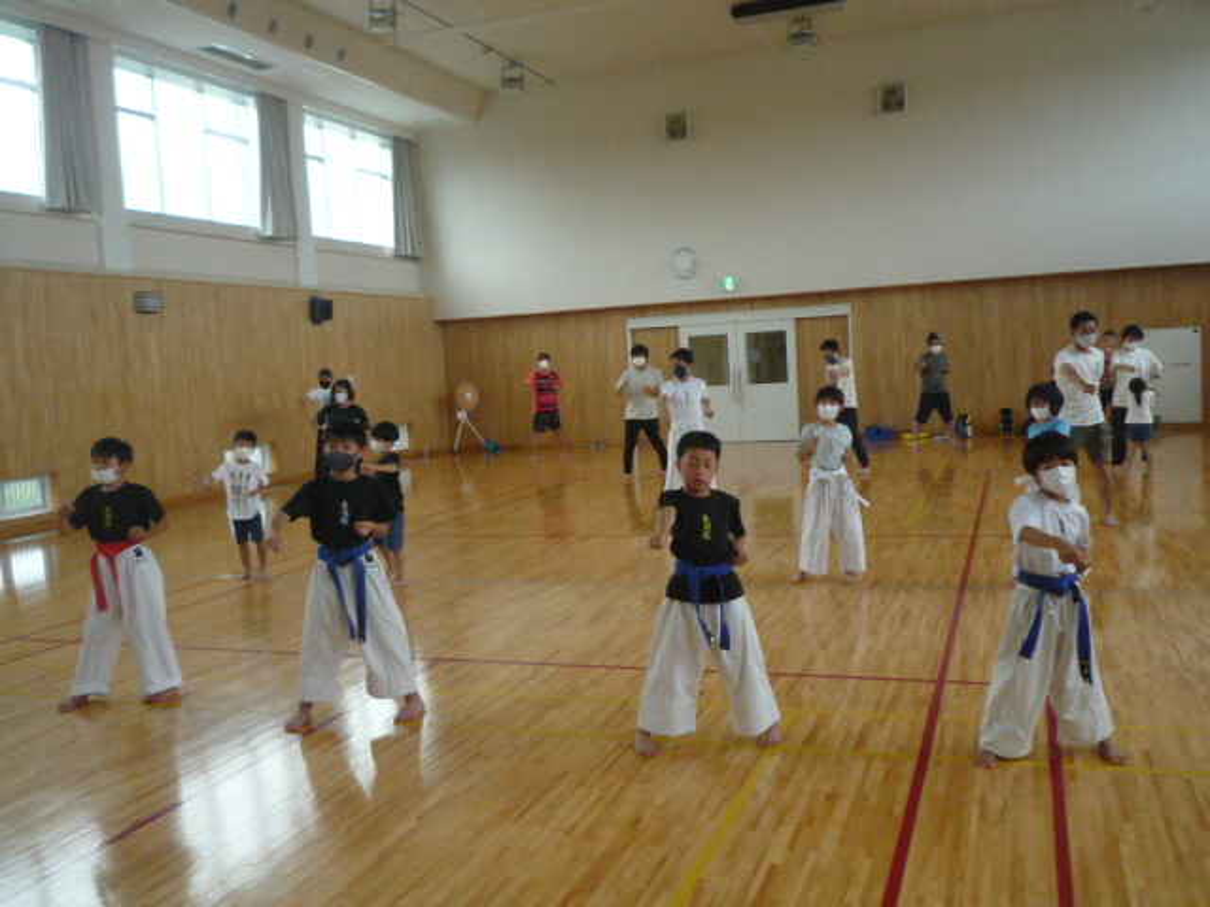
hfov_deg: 58.4
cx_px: 605
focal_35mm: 31
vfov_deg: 45.4
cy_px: 454
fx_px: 1084
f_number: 2.8
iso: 400
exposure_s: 1/400
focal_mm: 4.4
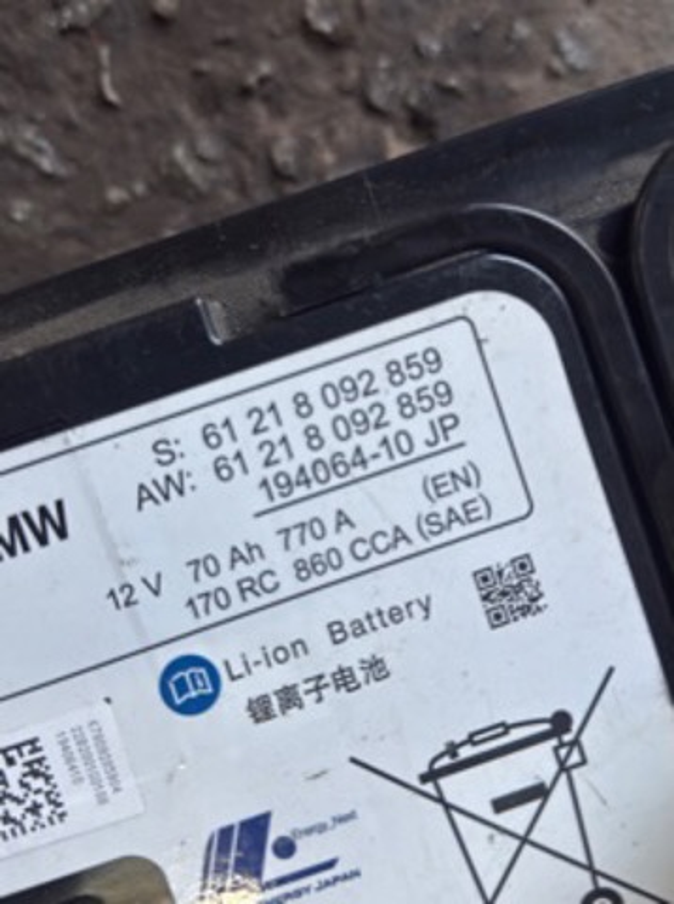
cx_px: 337
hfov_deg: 40.6
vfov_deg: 52.7
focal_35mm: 35
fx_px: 912
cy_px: 452
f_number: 1.78
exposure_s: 1/50
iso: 160
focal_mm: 6.76
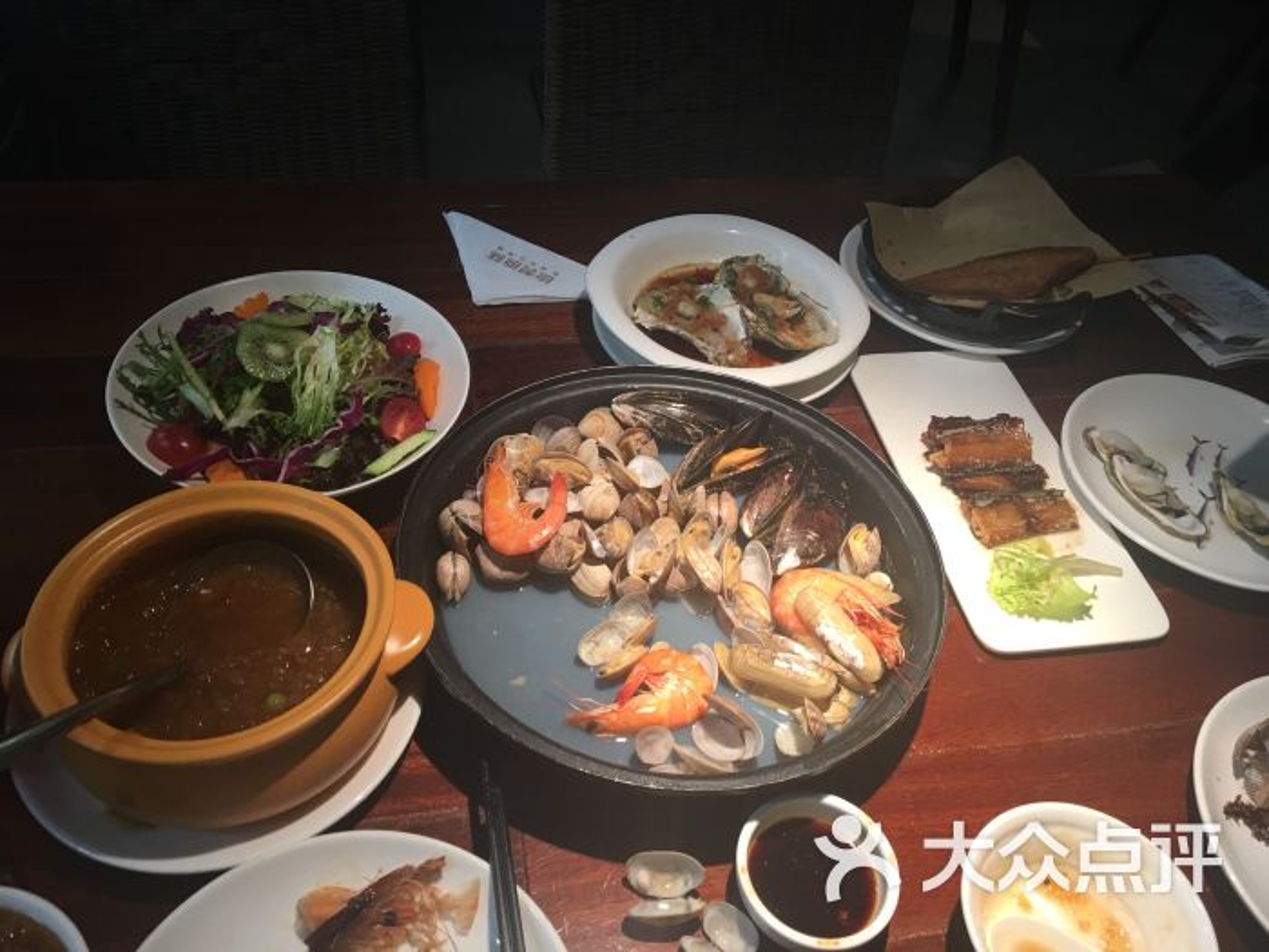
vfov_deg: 48.2
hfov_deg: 61.7
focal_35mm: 29
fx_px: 1063
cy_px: 476
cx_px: 634
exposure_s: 1/17
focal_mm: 4.15
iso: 32
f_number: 2.2
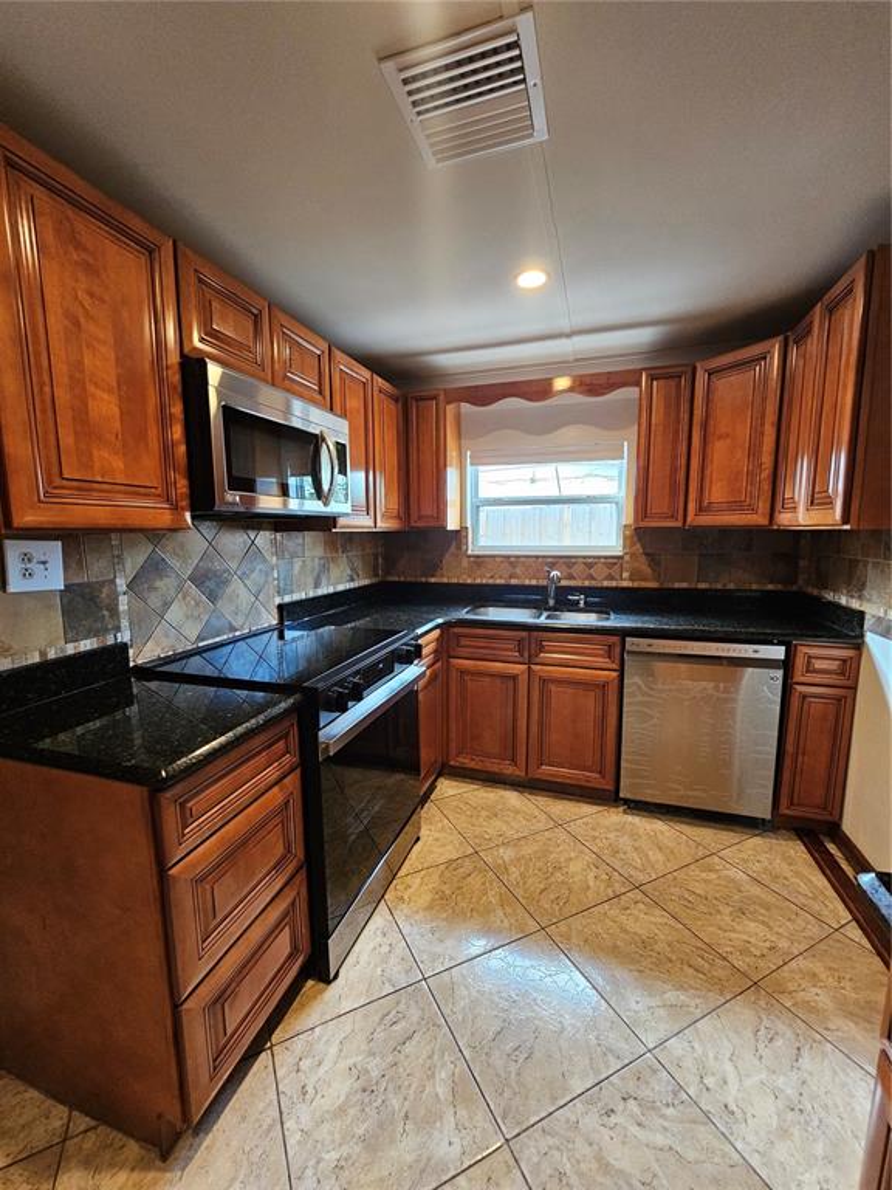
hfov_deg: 89.9
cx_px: 446
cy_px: 595
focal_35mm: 13
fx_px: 447
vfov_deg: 106.2
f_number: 2.2
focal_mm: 2.2
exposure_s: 1/60
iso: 320
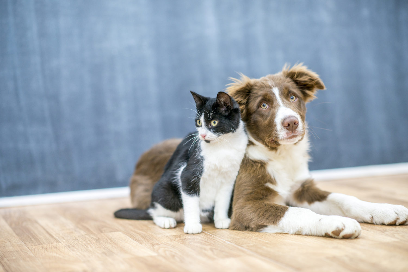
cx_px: 204
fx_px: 963
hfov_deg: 23.9
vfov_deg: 16.1
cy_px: 136
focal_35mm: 85
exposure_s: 1/250
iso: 320
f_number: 2
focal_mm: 85
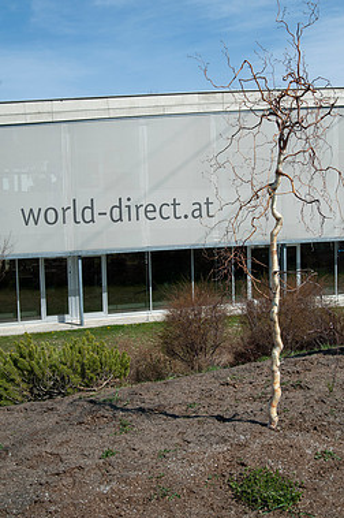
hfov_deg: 35.0
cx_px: 182
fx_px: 546
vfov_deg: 50.7
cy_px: 241
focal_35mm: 38
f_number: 11
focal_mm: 32
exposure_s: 1/500
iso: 200
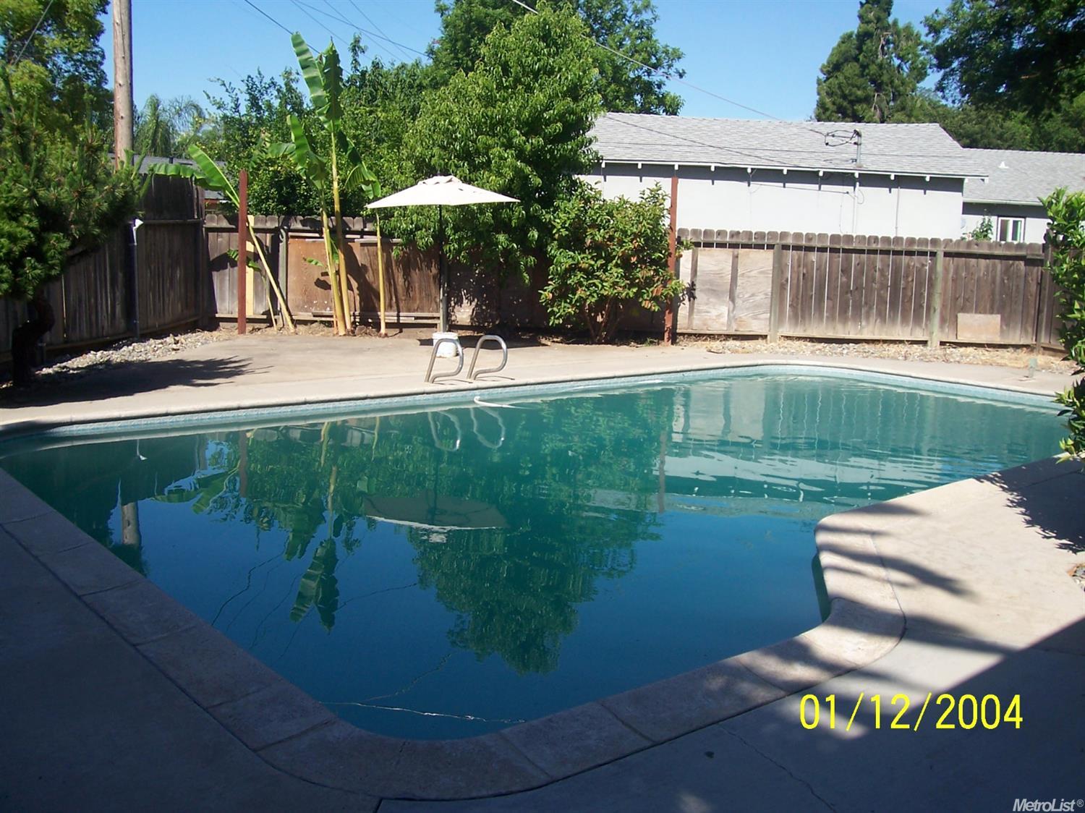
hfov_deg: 54.0
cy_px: 406
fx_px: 1065
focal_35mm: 34
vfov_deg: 41.8
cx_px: 542
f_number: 5.6
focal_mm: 5.6
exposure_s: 1/350
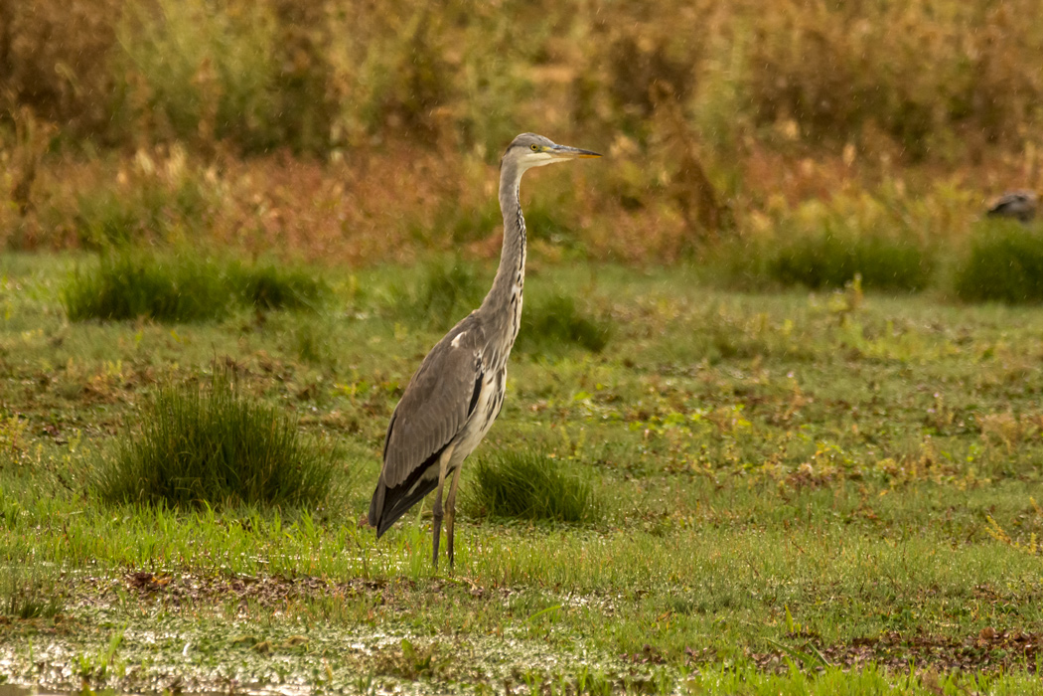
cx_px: 522
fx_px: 26073
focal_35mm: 900
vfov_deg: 1.5
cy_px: 348
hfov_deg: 2.3
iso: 2000
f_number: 7.1
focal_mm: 600
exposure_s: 1/400
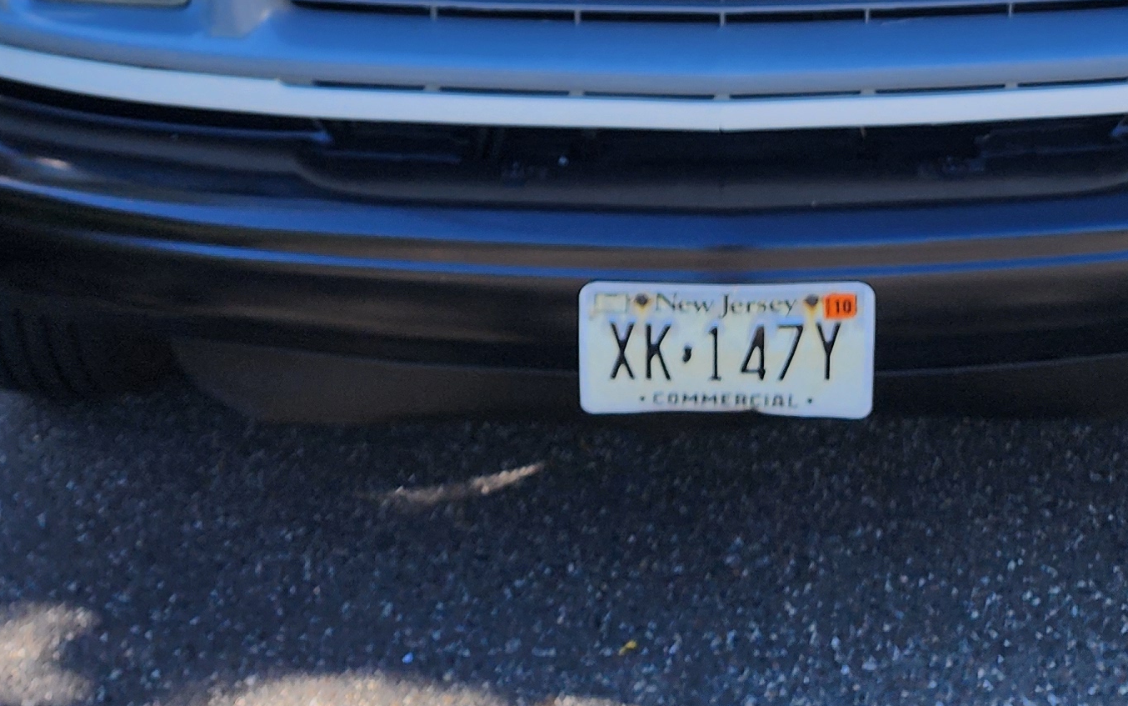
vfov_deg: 15.9
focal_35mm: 72
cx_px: 744
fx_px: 2214
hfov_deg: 28.4
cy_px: -498
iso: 12
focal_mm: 6.4
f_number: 1.8
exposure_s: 1/369
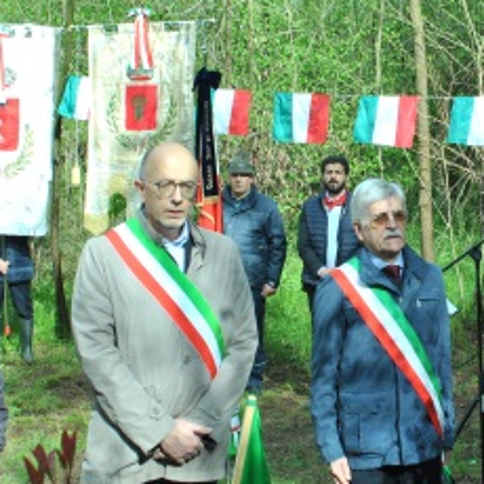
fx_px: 1107
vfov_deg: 24.6
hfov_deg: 24.5
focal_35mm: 70
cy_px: 207
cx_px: 337
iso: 200
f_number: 6.3
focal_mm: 18
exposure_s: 1/250
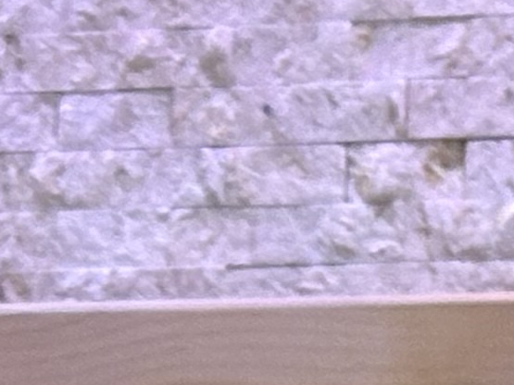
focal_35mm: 378
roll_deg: +0.2
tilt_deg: -3.0
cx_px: -482
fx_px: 5612
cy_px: 1183
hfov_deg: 5.2
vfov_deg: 3.8
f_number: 1.6
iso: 200
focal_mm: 5.96
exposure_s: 1/33
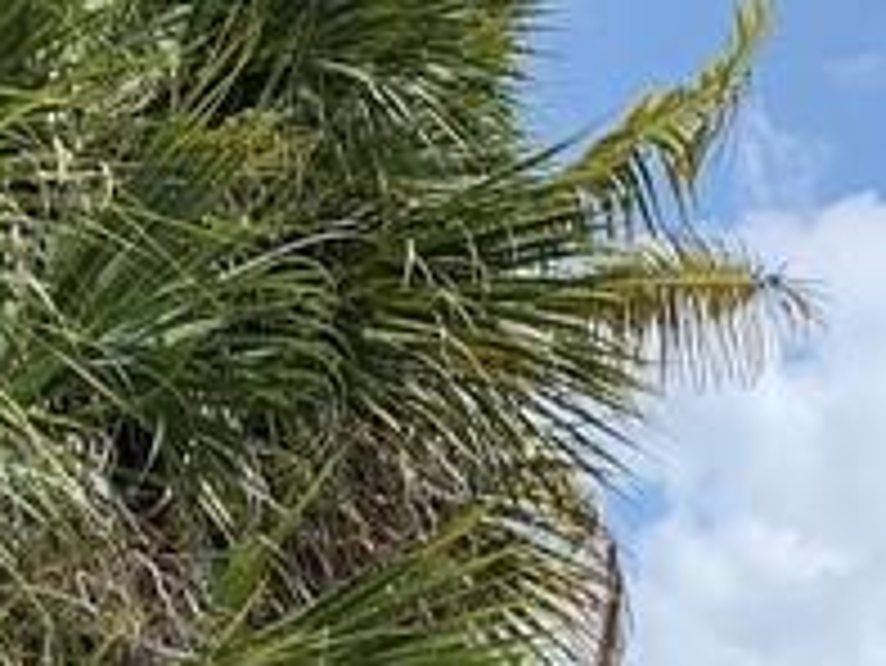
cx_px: 895
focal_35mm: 135
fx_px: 3457
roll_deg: +0.1
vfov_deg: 10.0
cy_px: 1404
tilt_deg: +3.2
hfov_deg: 14.4
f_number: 1.8
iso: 25
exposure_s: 1/2994
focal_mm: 4.25
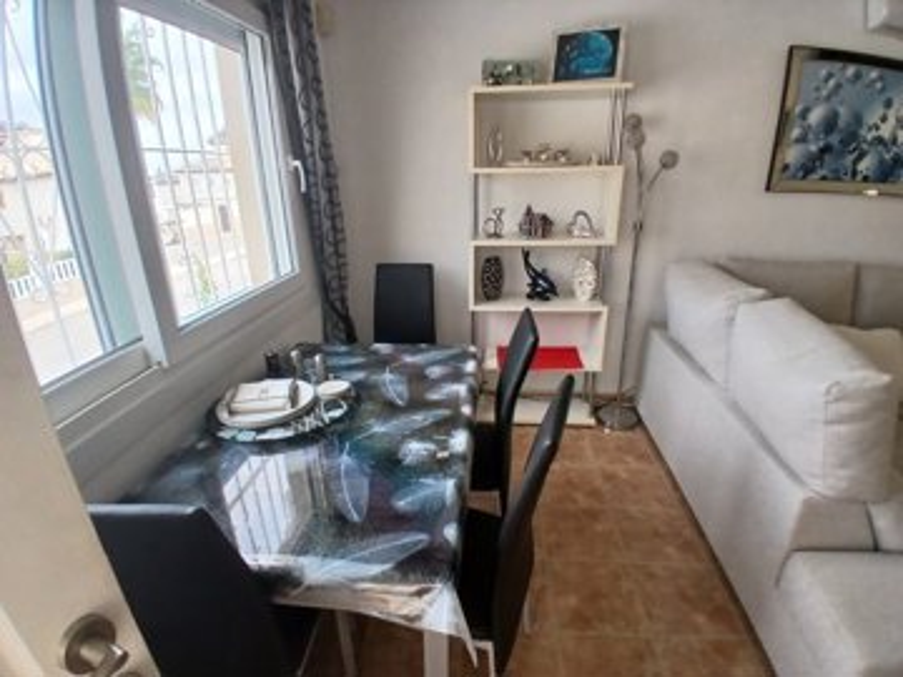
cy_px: 338
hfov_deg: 91.0
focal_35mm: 17
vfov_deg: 74.7
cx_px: 452
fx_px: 443
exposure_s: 1/50
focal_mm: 1.4
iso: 64
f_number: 2.2
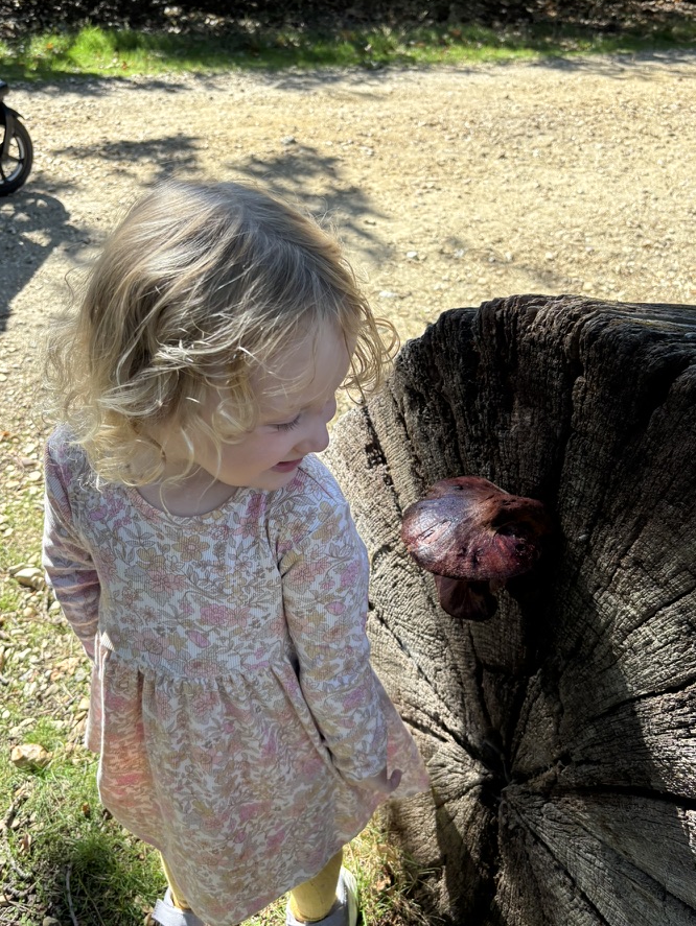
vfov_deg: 59.9
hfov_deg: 46.8
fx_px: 804
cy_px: 442
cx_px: 334
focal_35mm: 30
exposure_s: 1/622
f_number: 1.6
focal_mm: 5.96
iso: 50
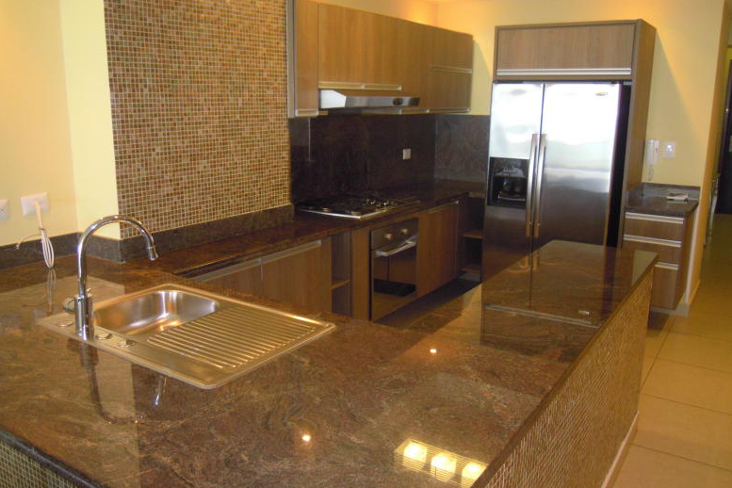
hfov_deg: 61.9
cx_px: 359
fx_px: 610
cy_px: 239
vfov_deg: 43.6
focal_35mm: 30
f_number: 2.7
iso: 280
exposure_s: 1/40
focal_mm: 5
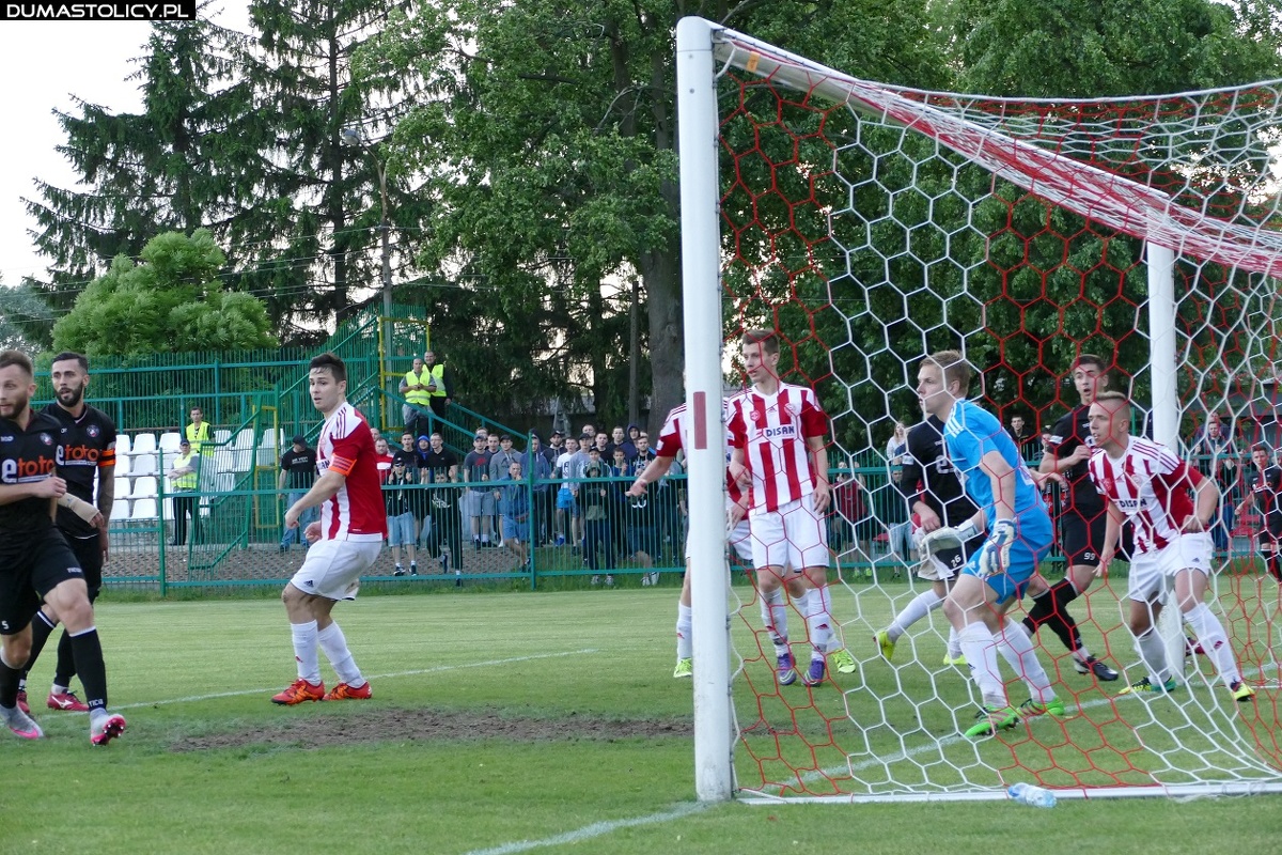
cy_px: 428
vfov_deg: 12.2
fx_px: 3988
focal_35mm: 112
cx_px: 641
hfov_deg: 18.3
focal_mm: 40.84
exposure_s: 1/500
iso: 1250
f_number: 3.9
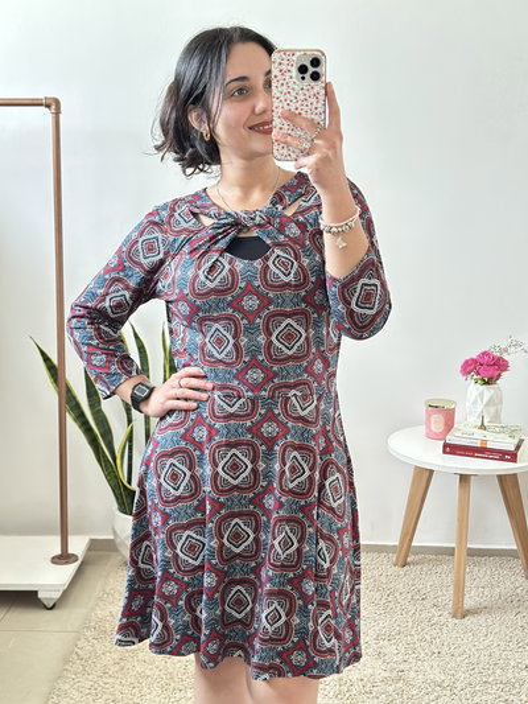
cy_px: 352
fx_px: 976
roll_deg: -0.1
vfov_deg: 39.6
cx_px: 264
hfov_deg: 30.3
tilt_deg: -20.9
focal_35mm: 48
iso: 640
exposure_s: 1/40
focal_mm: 6.86
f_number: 1.78
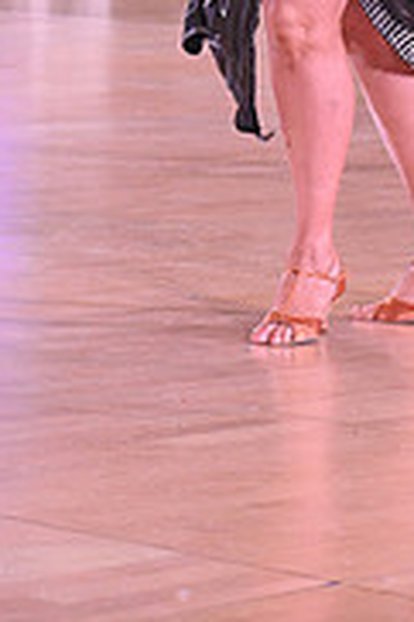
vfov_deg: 8.1
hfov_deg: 5.5
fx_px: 4303
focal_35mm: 249
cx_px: 22
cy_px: -239
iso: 2500
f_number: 4.5
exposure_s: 1/320
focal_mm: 78
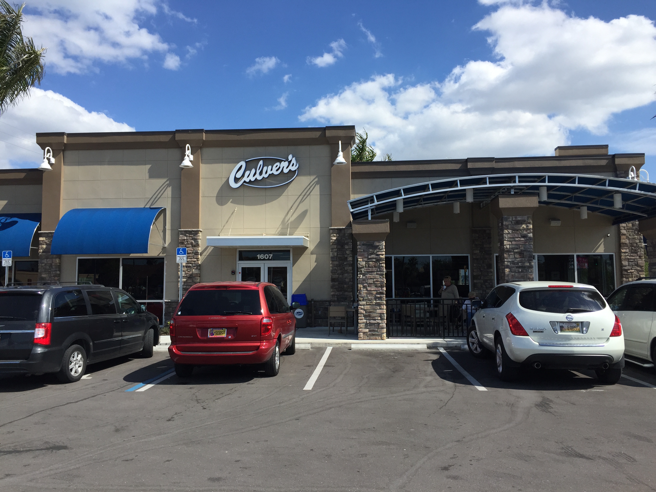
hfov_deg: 61.7
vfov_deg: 48.2
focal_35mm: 29
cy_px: 246
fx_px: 550
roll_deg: +0.1
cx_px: 328
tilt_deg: +4.1
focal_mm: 4.15
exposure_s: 1/2198
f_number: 2.2
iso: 32
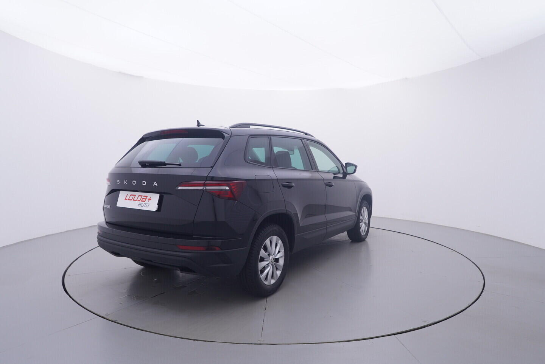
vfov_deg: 56.2
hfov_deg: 77.3
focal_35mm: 22
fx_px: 341
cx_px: 272
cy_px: 182
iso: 200
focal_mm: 15
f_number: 5
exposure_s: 1/80
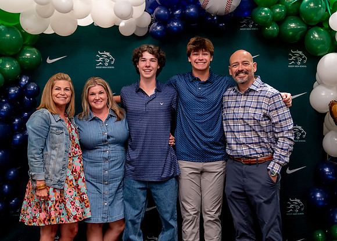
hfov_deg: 35.7
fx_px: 523
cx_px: 168
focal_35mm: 55
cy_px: 120
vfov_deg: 25.9
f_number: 1.2
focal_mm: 50
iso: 800
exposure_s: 1/320
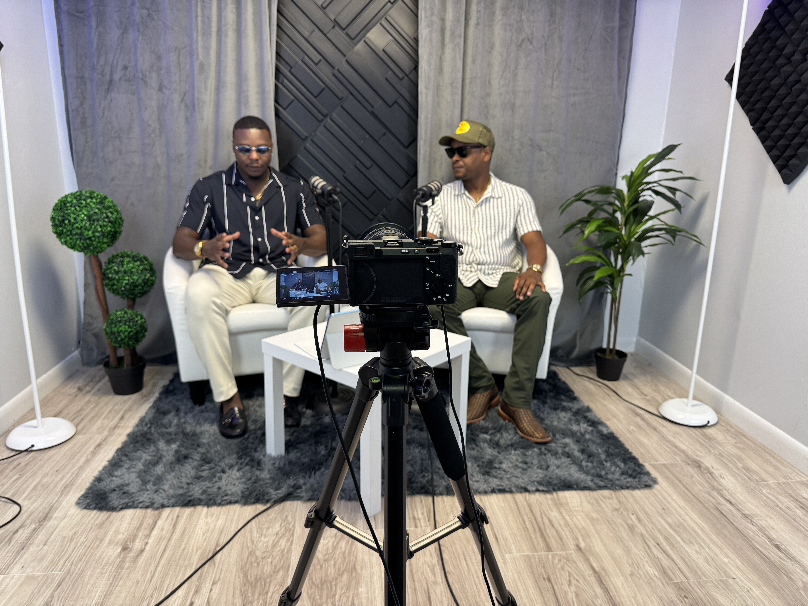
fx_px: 560
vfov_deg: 56.8
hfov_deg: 71.6
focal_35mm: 24
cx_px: 404
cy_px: 303
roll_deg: -0.5
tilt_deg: -17.5
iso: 125
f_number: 1.78
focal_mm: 6.76
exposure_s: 1/60
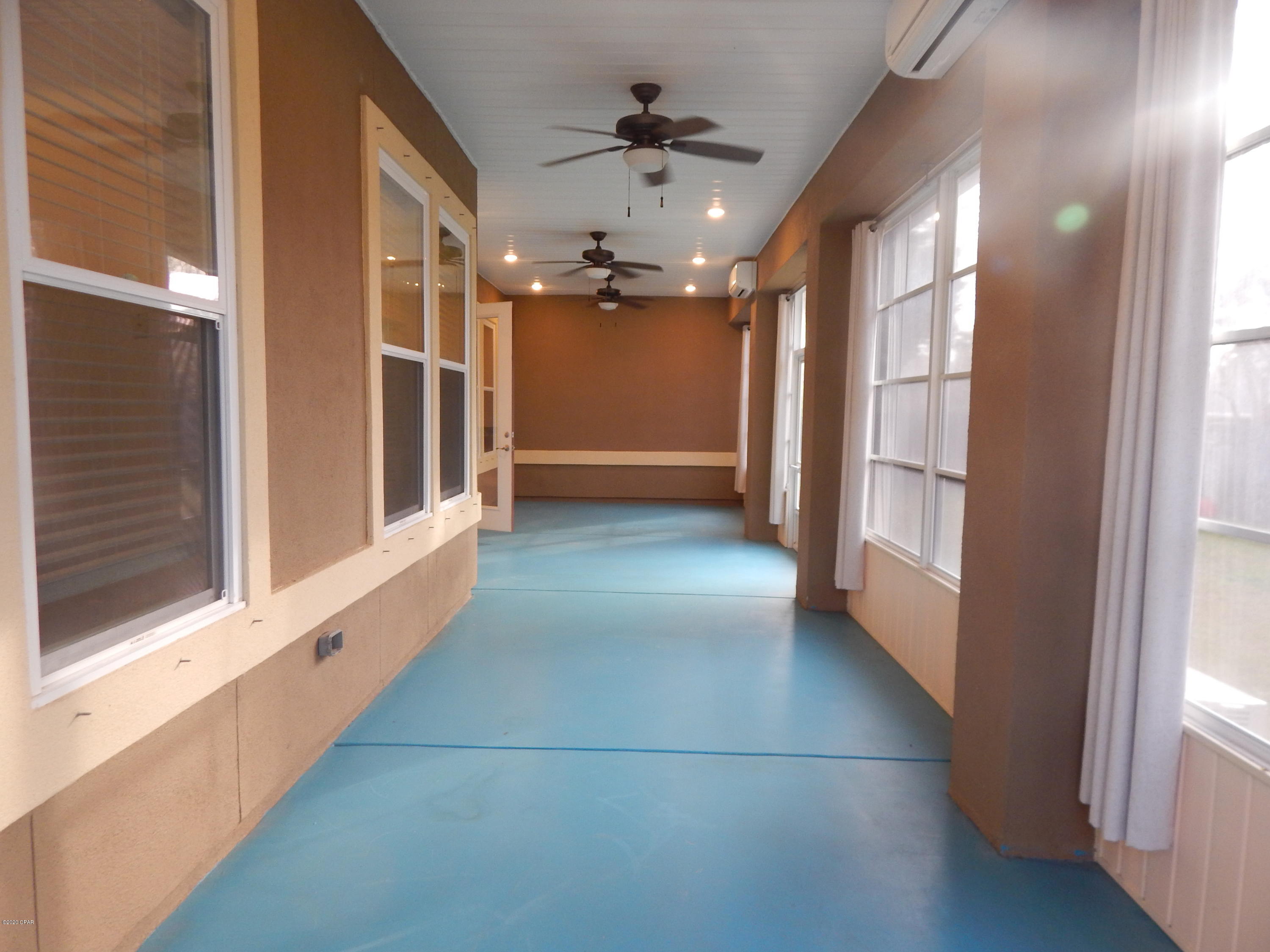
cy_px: 476
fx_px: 807
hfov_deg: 76.4
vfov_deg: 61.1
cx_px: 635
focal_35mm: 22
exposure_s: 1/30
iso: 200
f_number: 3
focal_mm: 4
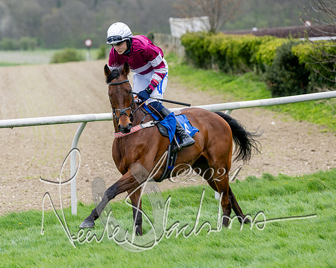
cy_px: 178
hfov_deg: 7.4
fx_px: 2608
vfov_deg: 5.9
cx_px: 115
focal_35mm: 262
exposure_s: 1/1250
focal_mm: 160
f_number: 4
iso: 400
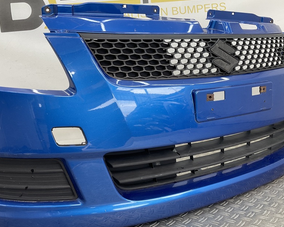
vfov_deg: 40.1
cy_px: 125
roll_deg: +2.9
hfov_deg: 49.1
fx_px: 311
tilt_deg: -10.5
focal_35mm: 37
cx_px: 143
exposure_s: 1/120
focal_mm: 3
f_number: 1.8
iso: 40
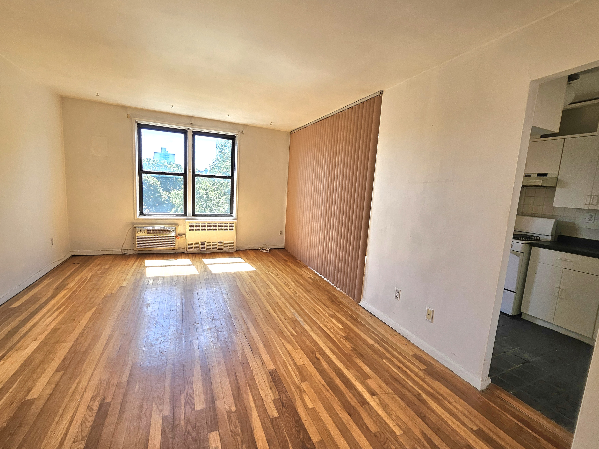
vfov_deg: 89.9
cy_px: 224
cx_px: 300
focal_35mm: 13
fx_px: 225
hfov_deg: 106.2
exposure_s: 1/120
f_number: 2.2
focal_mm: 1.7
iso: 50
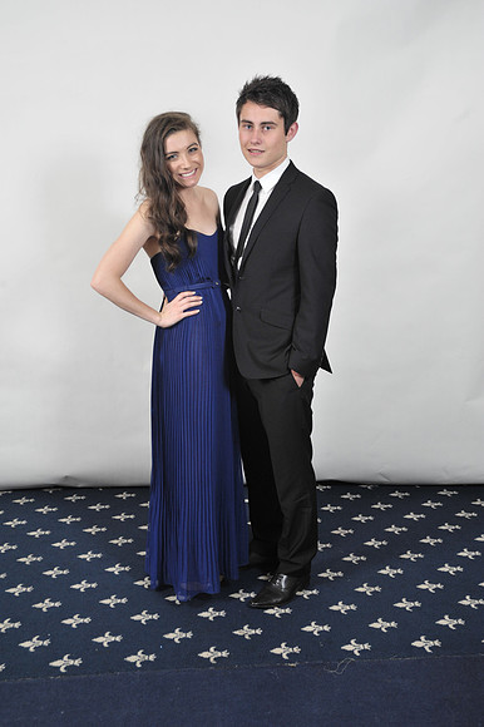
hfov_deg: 33.4
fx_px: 808
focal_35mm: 40
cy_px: 364
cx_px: 242
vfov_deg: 48.5
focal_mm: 40
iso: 1000
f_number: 7.1
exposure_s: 1/160
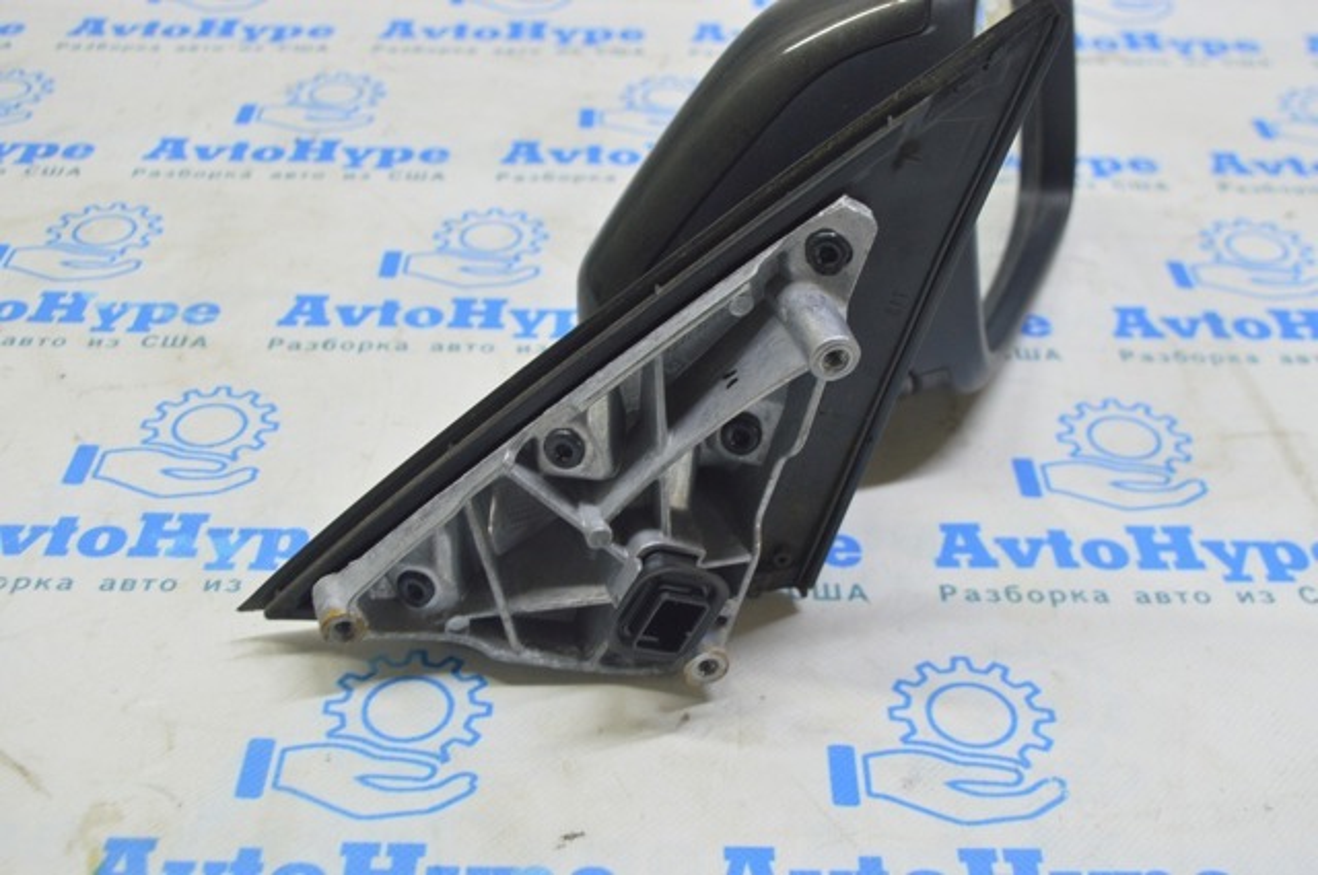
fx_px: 1645
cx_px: 659
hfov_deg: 43.7
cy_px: 438
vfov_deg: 29.8
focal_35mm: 45
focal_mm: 30
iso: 400
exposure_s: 1/20
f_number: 5.6
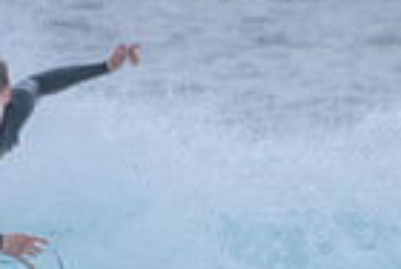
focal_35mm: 4131
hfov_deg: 0.5
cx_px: -212
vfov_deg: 0.3
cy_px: 465
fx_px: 46113
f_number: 11
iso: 1400
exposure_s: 1/2000
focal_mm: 1000
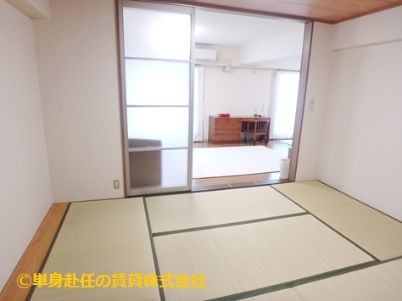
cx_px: 201
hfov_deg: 79.0
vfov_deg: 63.4
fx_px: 244
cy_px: 150
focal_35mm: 21
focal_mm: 3.7
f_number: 3.5
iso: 320
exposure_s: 1/30
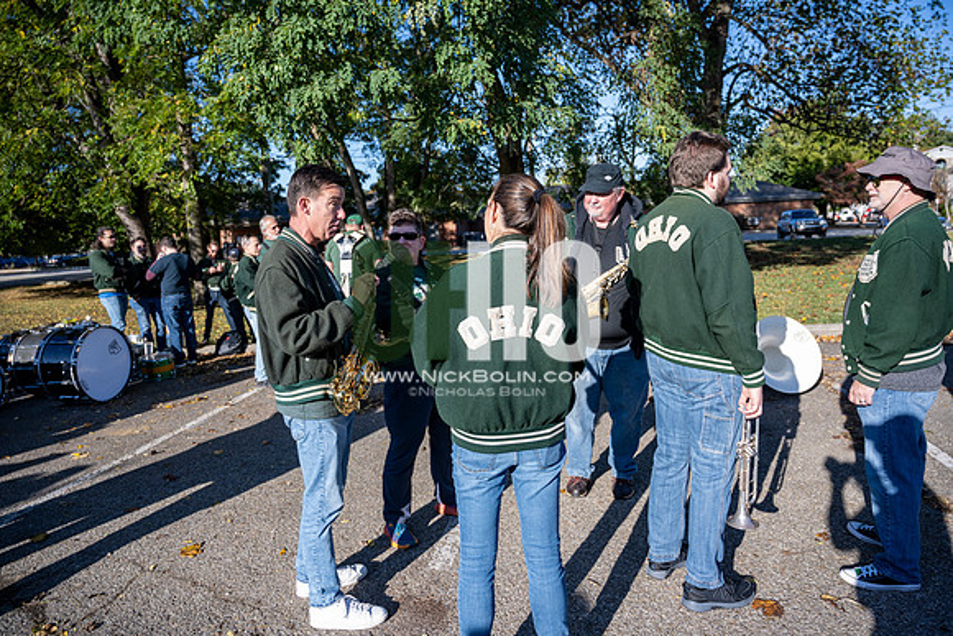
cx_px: 476
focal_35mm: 24
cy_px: 318
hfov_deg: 73.7
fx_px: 635
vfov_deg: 53.2
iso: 125
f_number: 4
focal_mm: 24
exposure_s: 1/500
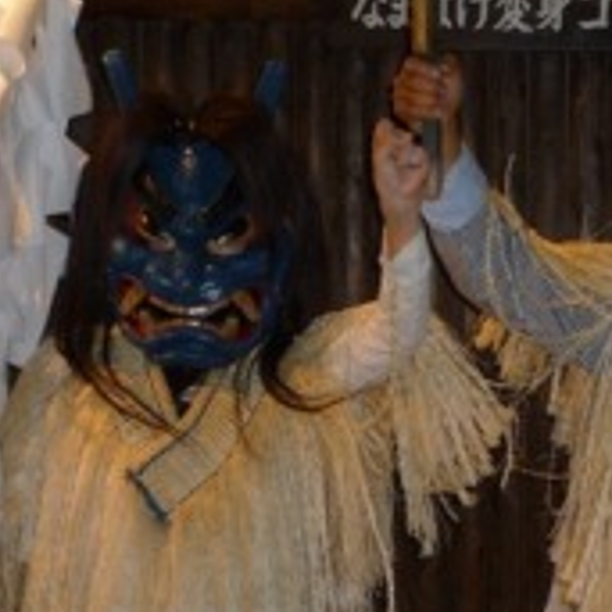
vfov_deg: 22.5
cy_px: 317
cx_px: 535
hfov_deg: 22.0
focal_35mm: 77
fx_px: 1540
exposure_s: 1/40
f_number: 4
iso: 100
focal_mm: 6.8
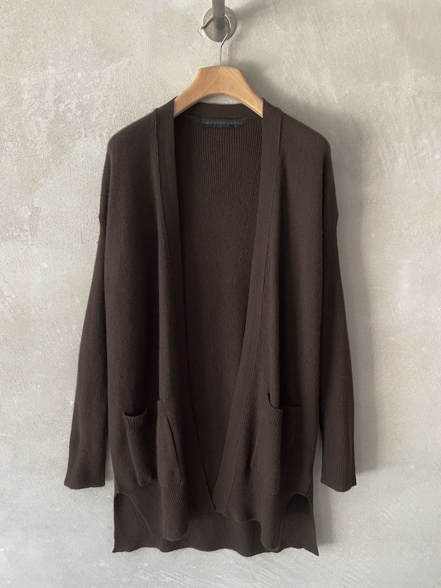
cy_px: 294
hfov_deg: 53.1
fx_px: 442
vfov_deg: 67.3
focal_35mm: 26
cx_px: 220
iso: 250
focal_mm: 4.25
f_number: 1.8
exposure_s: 1/60
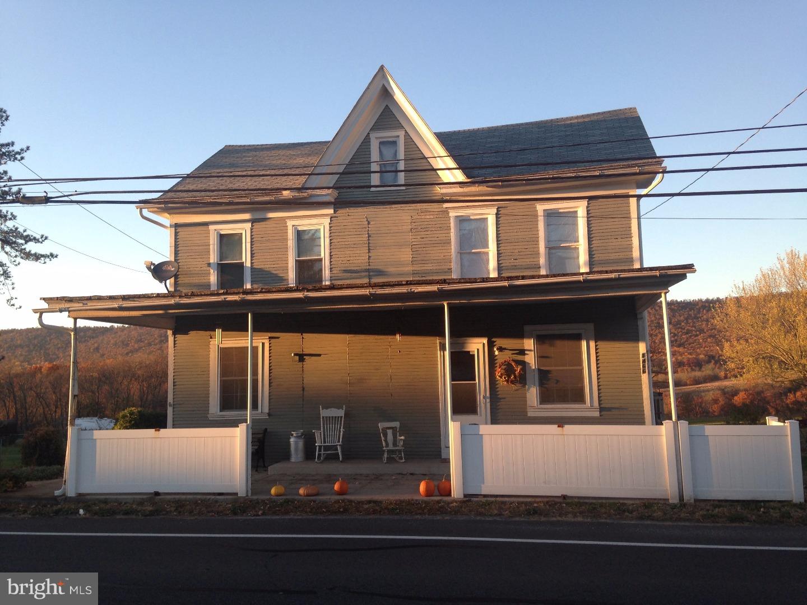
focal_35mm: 33
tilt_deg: +4.7
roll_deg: +1.0
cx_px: 404
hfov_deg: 55.4
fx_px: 769
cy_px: 302
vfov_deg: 42.9
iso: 50
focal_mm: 4.12
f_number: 2.4
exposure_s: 1/200
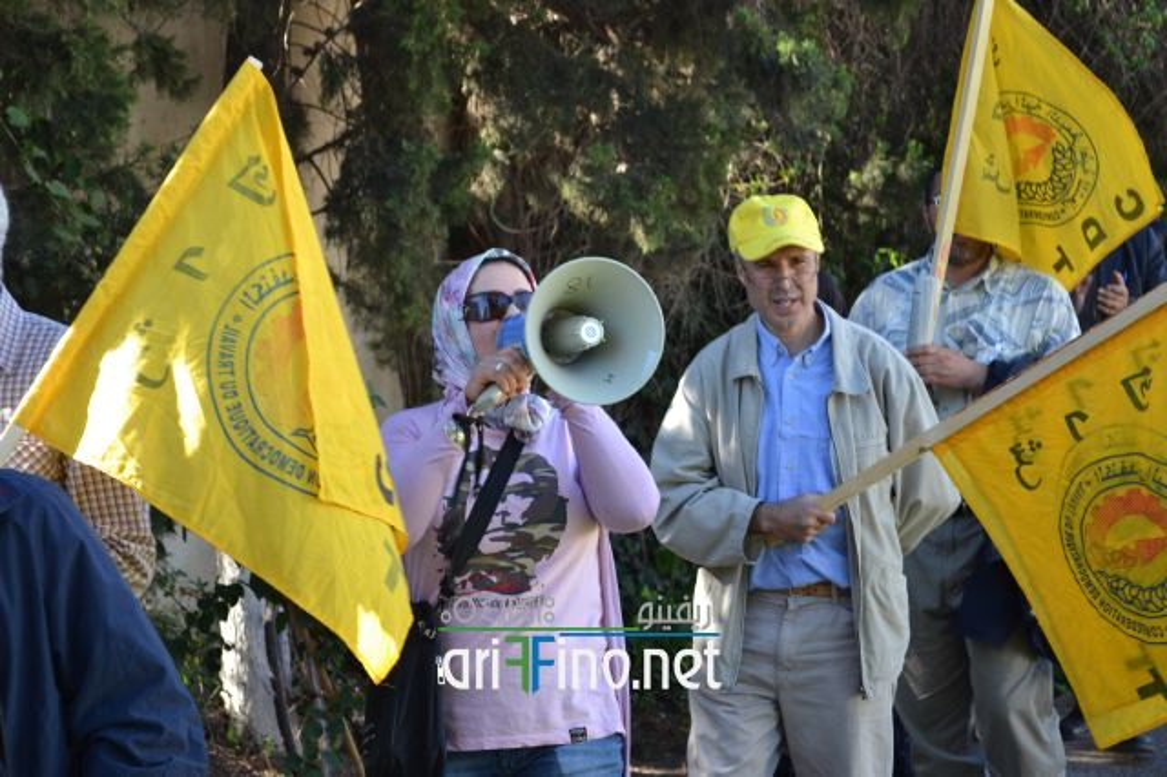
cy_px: 388
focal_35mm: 82
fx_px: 2673
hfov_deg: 24.6
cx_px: 584
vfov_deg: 16.5
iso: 220
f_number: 5.6
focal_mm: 55
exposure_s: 1/125
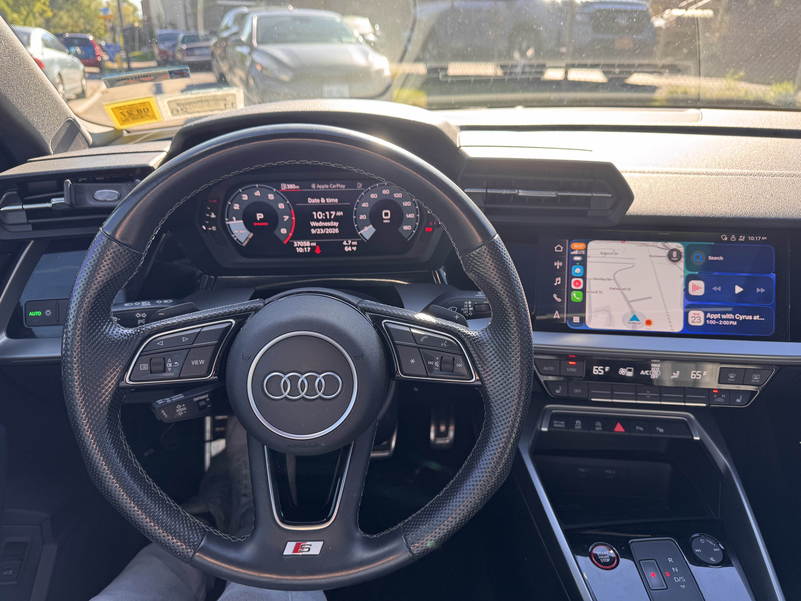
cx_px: 400
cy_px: 300
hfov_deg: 71.6
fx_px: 555
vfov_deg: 56.8
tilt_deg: -25.2
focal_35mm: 24
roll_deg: -2.2
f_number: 1.78
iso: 64
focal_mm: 6.76
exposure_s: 1/195
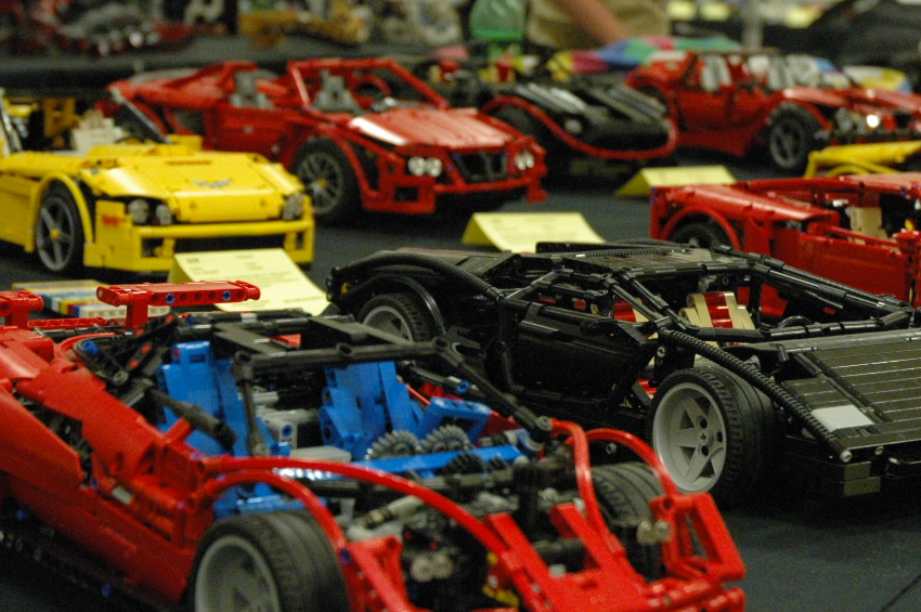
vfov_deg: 14.7
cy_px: 356
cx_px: 436
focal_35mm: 93
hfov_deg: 22.0
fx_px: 2374
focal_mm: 35
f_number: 4.2
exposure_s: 1/40
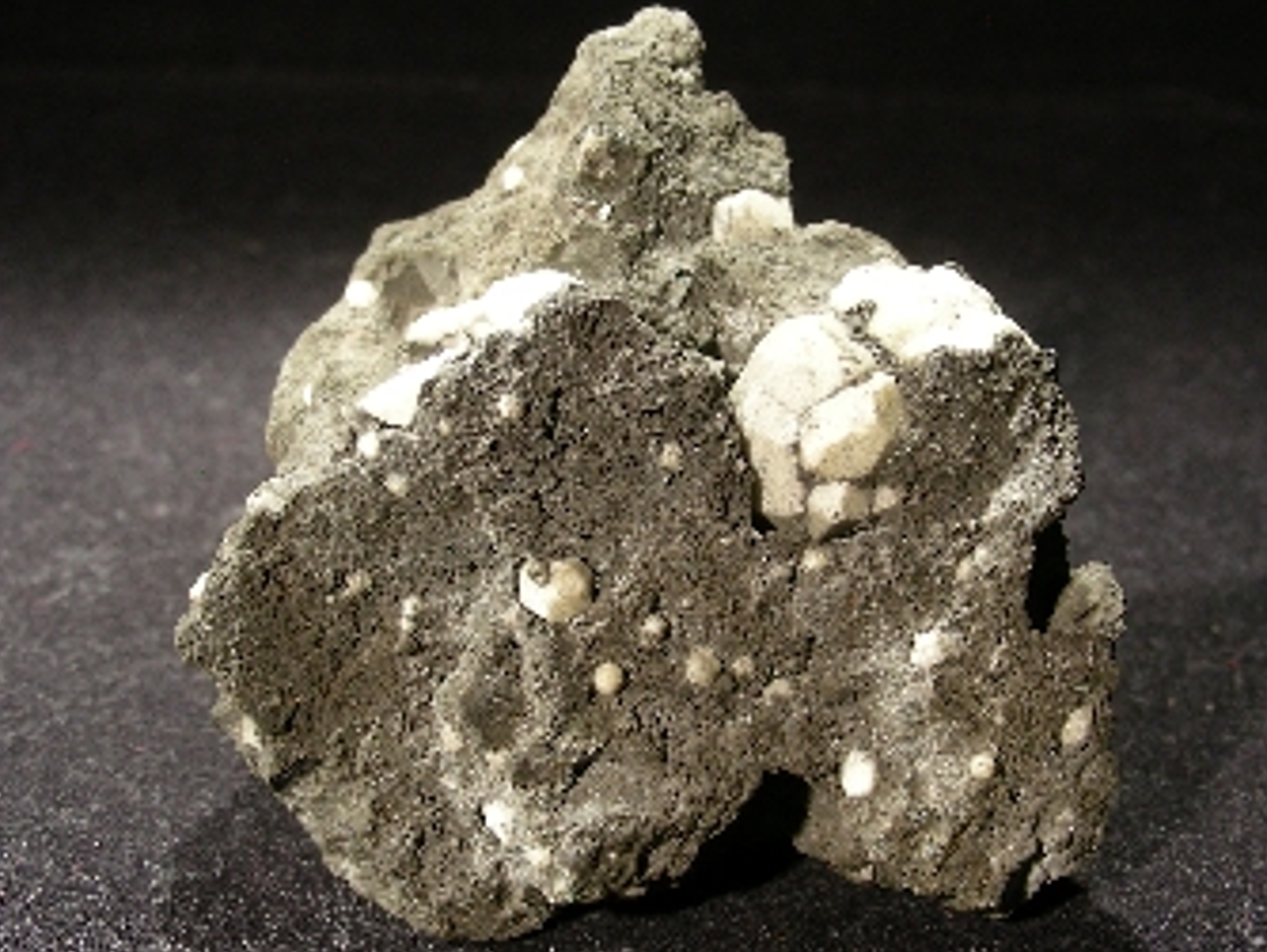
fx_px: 1978
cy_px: 478
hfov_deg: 35.5
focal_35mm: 54
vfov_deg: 27.1
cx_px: 679
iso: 50
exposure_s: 1/12
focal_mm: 7.4
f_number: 3.5
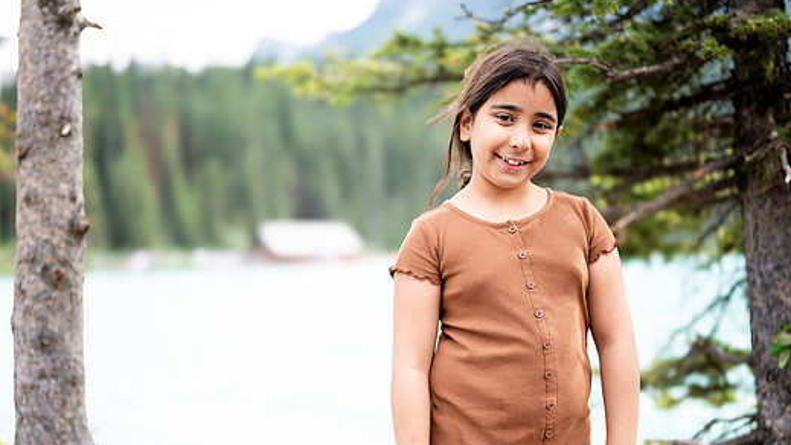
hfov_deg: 49.4
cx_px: 390
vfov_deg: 28.9
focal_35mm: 41
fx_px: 860
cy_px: 286
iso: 200
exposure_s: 1/3200
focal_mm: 35
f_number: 1.2
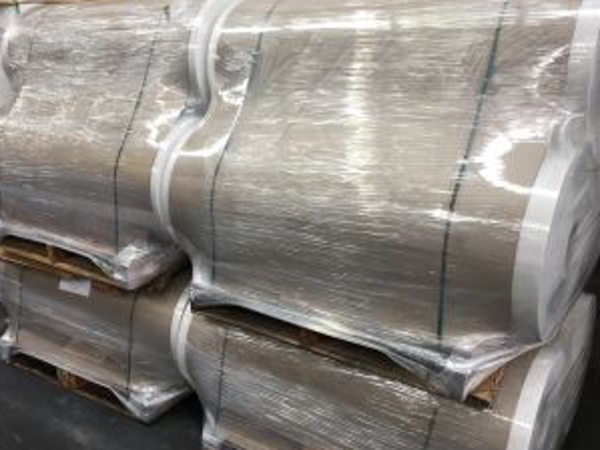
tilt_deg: -18.0
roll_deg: +1.0
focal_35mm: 34
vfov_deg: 41.7
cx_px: 277
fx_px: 589
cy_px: 246
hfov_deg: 53.9
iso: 25
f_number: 2.2
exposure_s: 1/50
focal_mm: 4.15
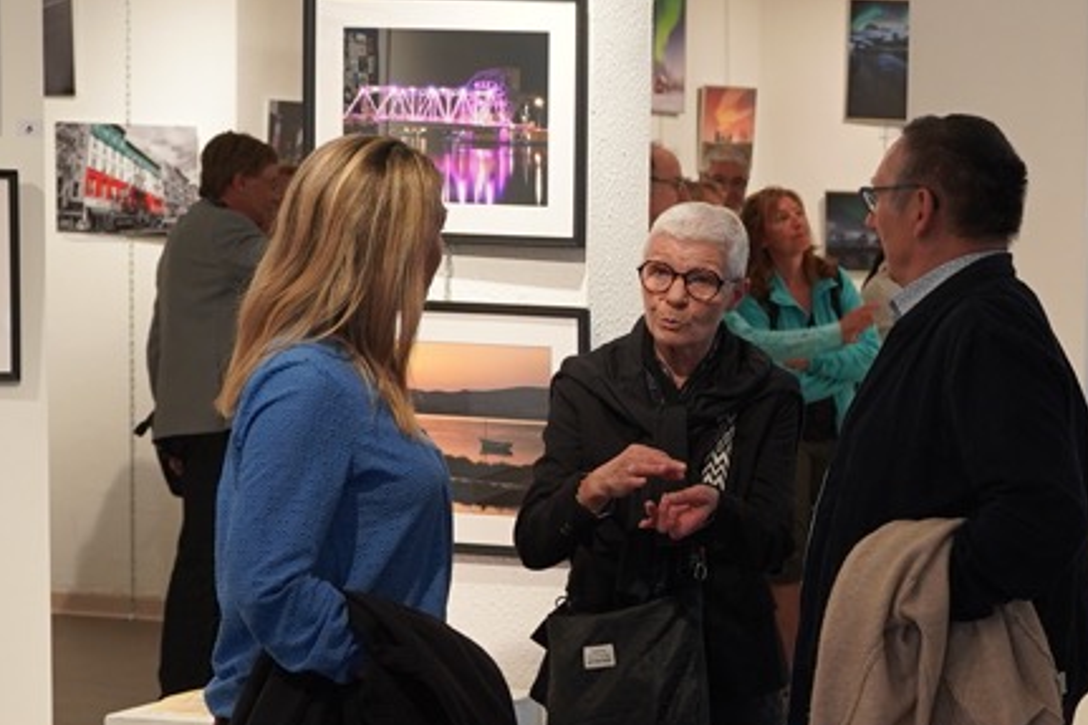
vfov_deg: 12.8
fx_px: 3223
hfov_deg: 17.8
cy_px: 506
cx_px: 1444
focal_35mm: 107
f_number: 4
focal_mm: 35.9
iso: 500
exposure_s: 1/160
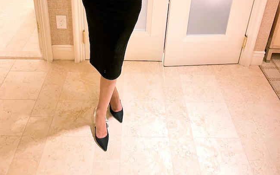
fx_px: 282
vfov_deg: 32.4
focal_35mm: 37
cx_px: 140
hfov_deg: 52.7
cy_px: 10
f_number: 1.6
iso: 250
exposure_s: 1/60
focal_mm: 4.2
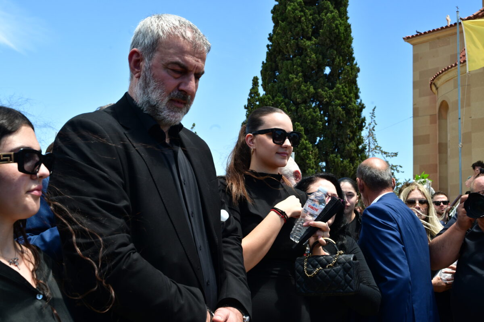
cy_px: 161
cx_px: 242
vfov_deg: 35.1
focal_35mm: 38
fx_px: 511
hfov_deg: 50.7
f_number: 11
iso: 800
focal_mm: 38
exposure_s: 1/400
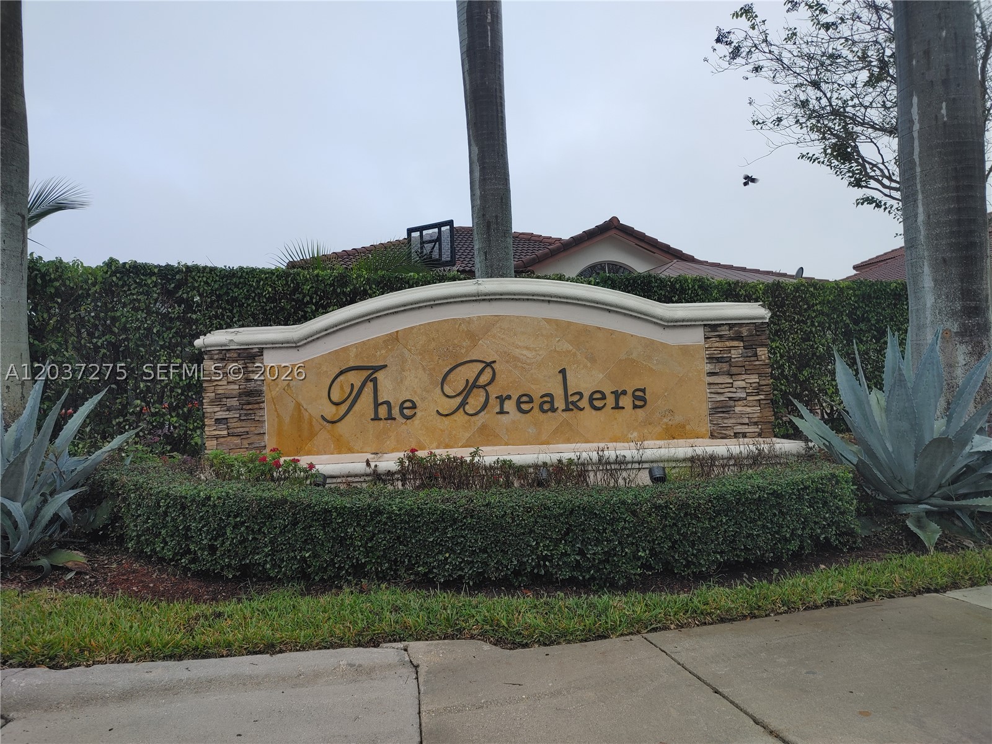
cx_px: 496
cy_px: 372
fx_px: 745
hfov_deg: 67.3
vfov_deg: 53.1
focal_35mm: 26
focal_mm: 5.58
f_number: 1.8
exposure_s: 1/1136
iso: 50
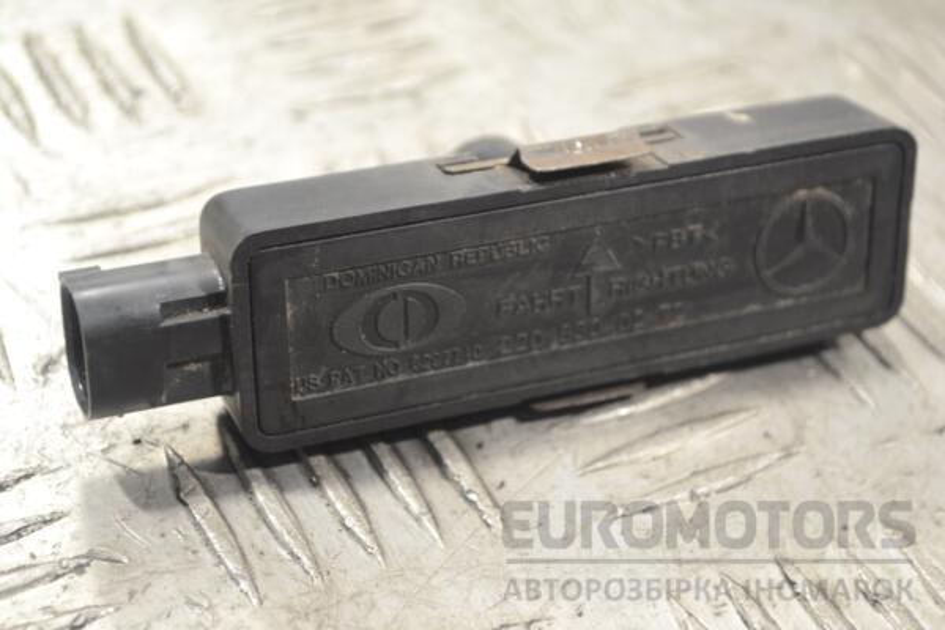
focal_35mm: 82
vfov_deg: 16.6
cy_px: 315
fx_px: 2165
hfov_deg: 24.6
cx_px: 472
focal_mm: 55
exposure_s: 1/30
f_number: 5.6
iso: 560
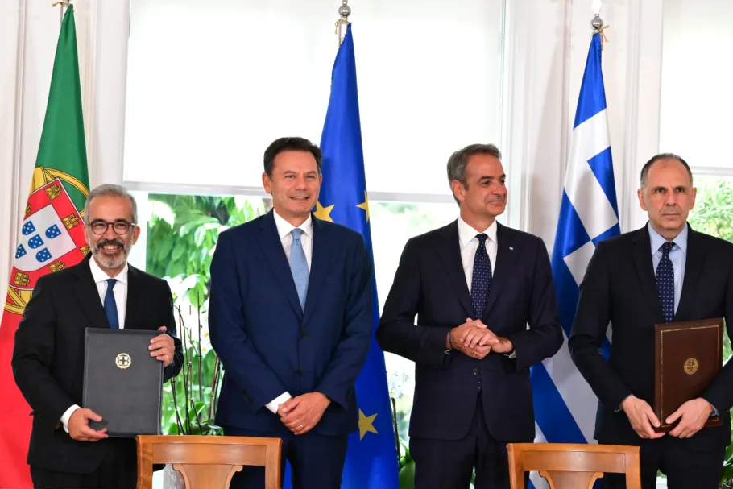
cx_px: 380
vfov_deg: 11.7
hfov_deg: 17.5
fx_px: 2382
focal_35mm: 117
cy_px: 219
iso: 8000
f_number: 5.6
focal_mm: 104
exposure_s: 1/500
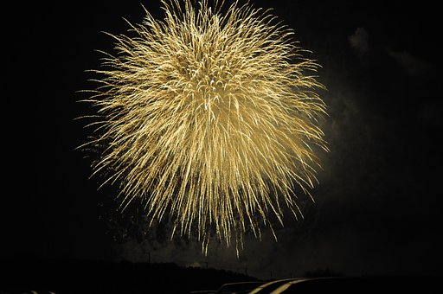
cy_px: 147
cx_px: 222
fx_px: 571
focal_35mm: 46
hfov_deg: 42.4
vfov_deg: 28.9
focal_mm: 31
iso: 1800
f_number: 4
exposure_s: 1/60
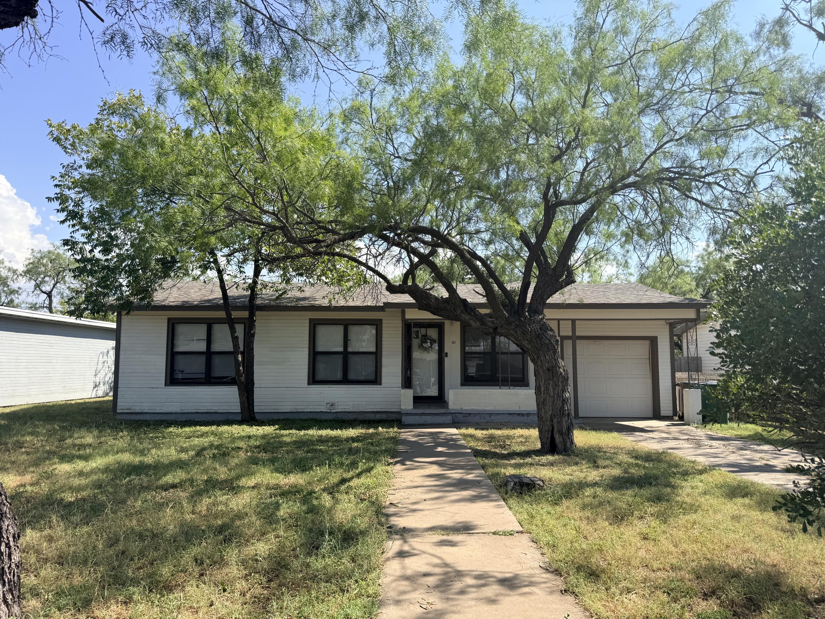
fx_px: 572
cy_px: 310
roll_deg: -0.3
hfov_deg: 71.6
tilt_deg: +4.9
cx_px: 412
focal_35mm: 24
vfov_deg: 56.8
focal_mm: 6.76
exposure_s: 1/3021
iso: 80
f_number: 1.78
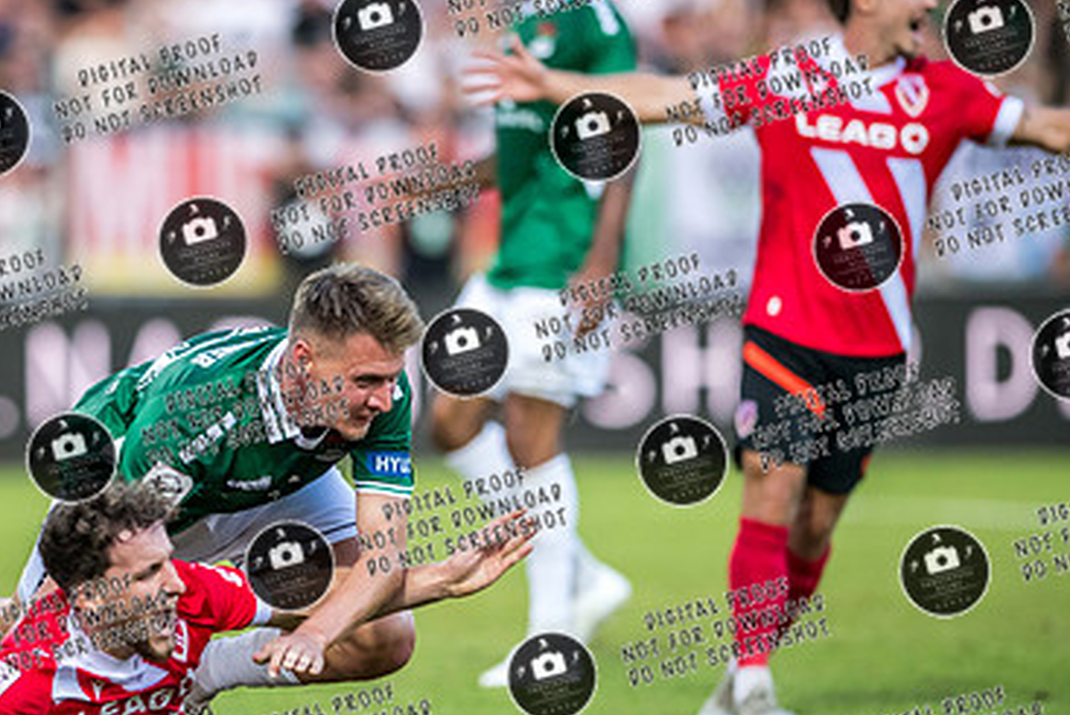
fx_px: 14093
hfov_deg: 4.3
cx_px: 262
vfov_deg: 2.9
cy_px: 387
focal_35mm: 474
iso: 2200
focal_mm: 300
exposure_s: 1/1600
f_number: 3.2
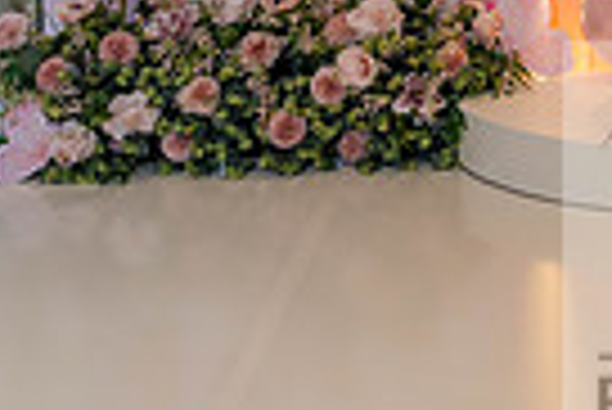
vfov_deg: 11.3
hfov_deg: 16.2
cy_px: -277
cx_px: 932
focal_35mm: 115
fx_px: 1957
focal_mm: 27
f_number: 3.5
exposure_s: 1/200
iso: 640
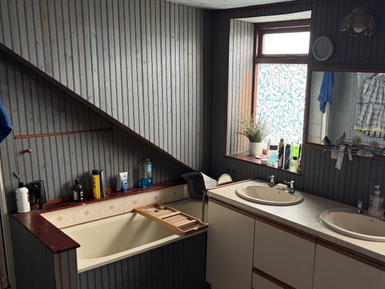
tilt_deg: -12.9
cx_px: 258
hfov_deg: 52.9
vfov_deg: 41.7
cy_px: 164
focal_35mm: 34
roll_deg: -2.6
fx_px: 378
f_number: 1.78
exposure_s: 1/81
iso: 200
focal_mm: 6.76
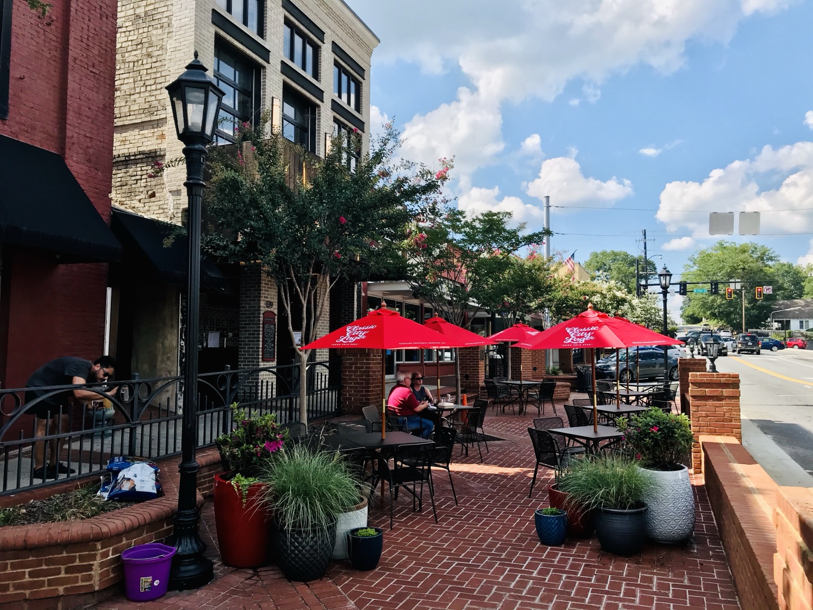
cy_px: 305
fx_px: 658
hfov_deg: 63.4
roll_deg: +0.2
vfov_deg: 49.7
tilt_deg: +5.6
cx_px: 406
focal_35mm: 28
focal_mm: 3.99
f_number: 1.8
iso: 20
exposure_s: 1/1497
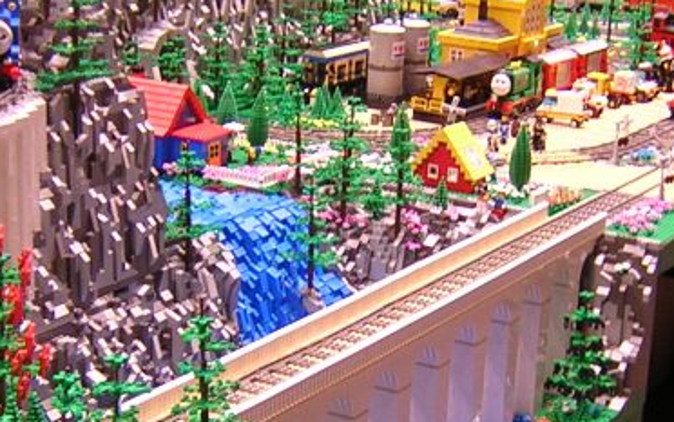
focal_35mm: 82
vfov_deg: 15.9
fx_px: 1507
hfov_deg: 25.2
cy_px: 248
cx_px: 397
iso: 100
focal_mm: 4.7
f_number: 2.6
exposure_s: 1/4.4
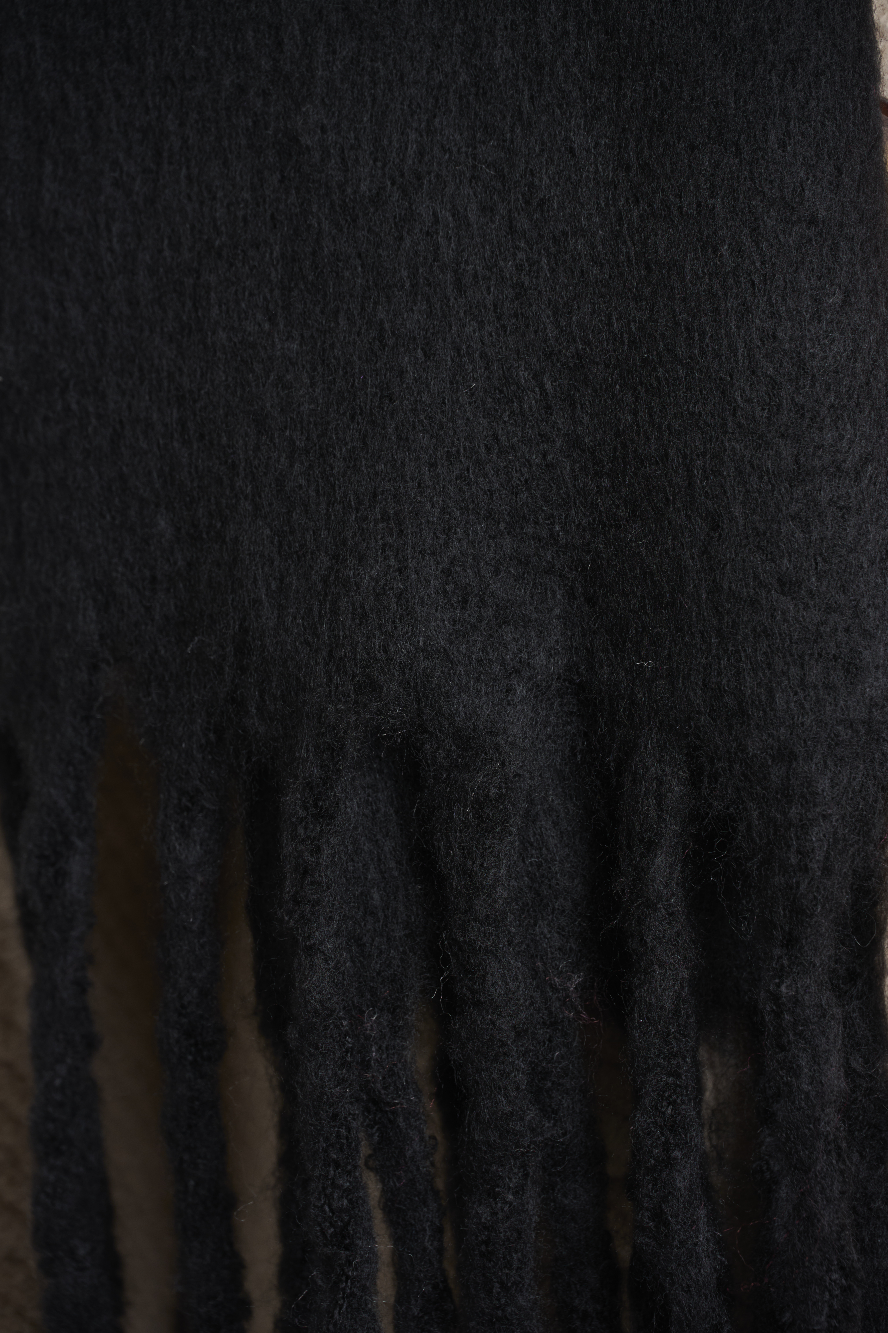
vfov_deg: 10.3
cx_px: 444
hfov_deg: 6.9
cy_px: 666
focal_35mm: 200
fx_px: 7399
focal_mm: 200
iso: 125
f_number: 8
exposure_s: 1/160
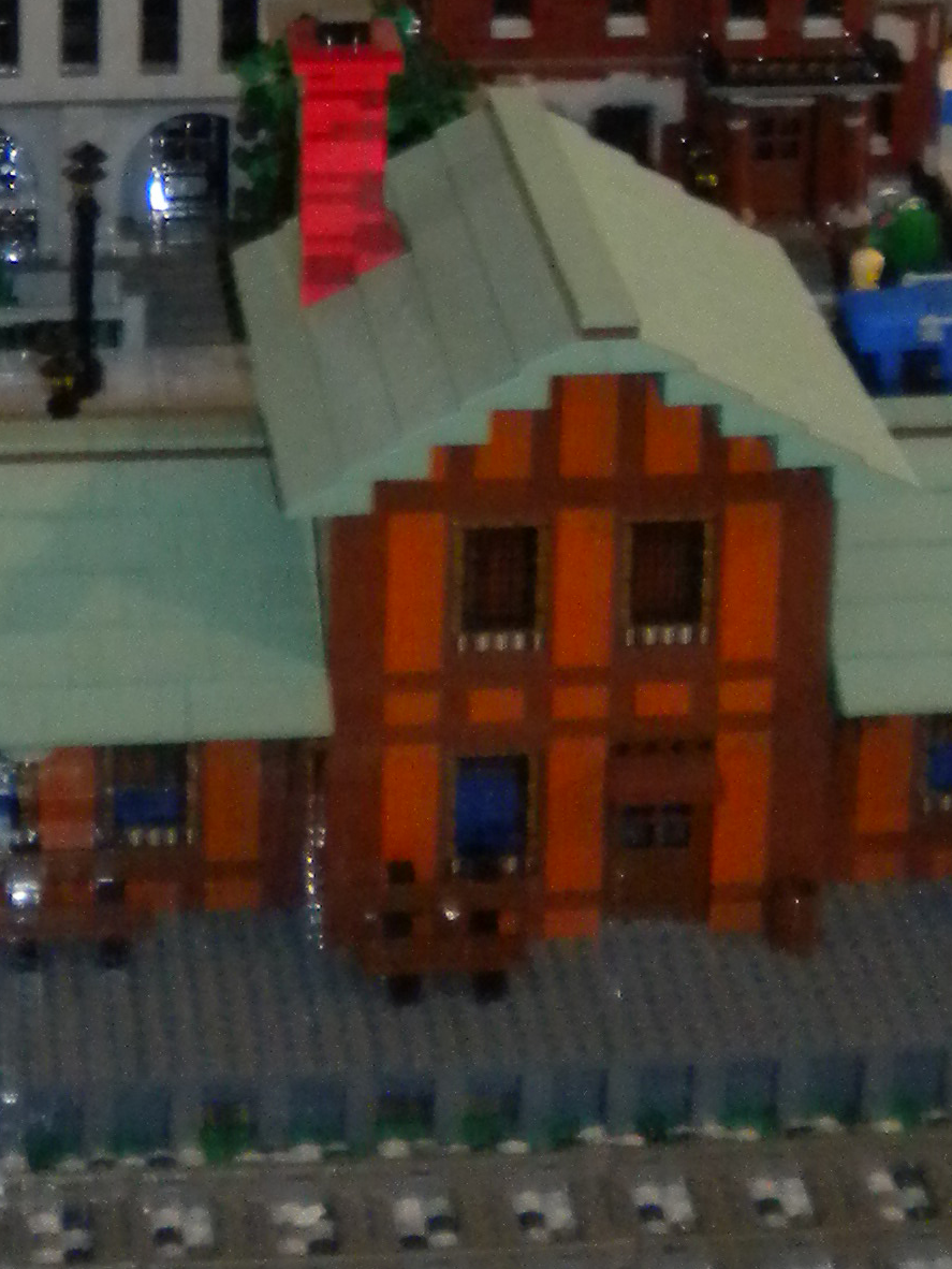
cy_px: -677
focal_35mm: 108
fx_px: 3959
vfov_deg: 16.5
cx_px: 399
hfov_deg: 13.7
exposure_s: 1/30
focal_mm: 6.3
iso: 400
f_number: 3.1
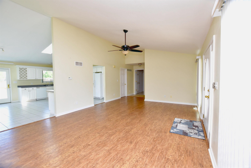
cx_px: 126
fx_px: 105
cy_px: 84
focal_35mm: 15
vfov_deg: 77.3
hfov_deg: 100.4
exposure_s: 1/80
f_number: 4.5
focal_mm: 10
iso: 400
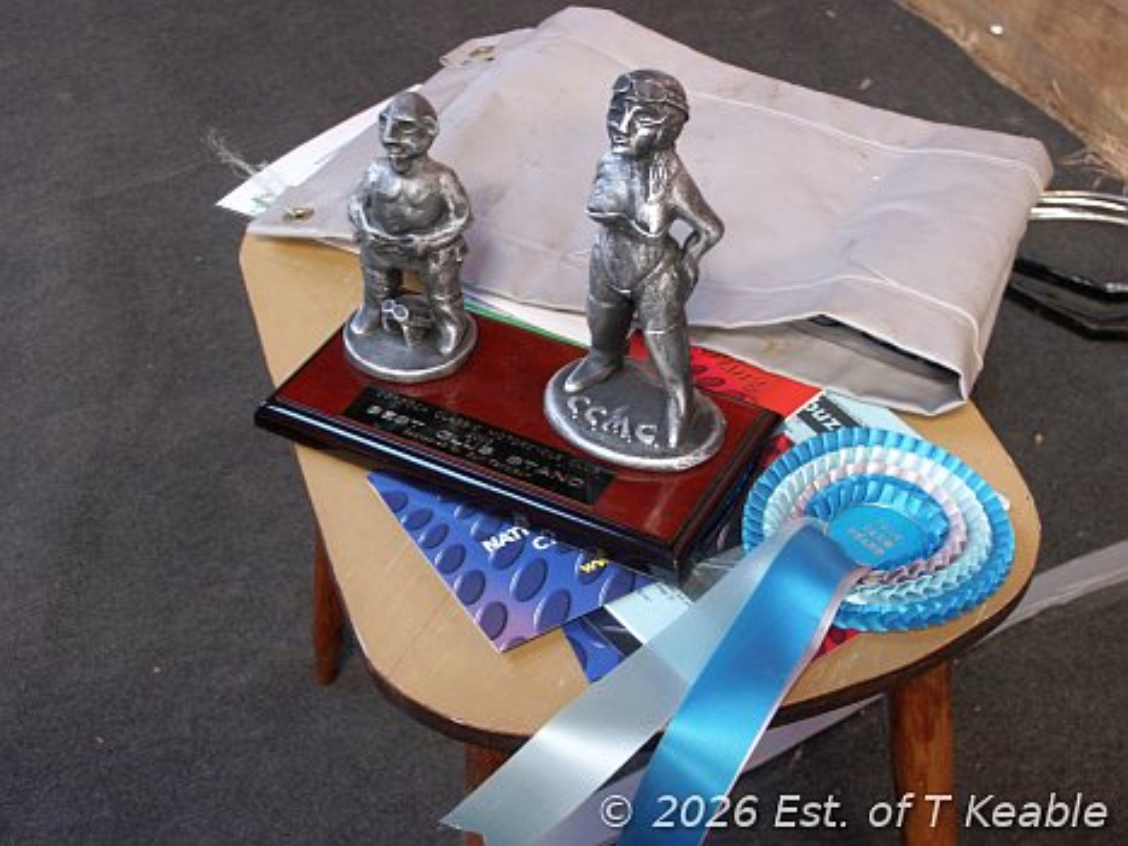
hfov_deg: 31.2
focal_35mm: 62
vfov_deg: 23.6
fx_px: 2020
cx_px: 564
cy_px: 423
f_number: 3.5
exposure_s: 1/10
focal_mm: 15.44
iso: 200
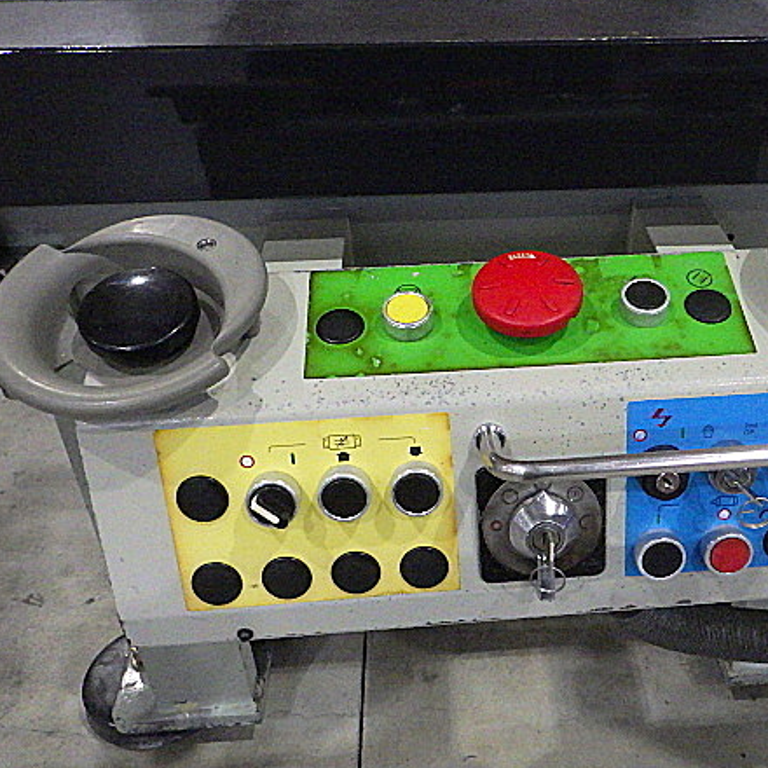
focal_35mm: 36
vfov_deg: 46.0
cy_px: 408
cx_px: 517
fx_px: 904
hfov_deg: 45.3
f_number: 3.5
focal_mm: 5
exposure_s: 1/45
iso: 640
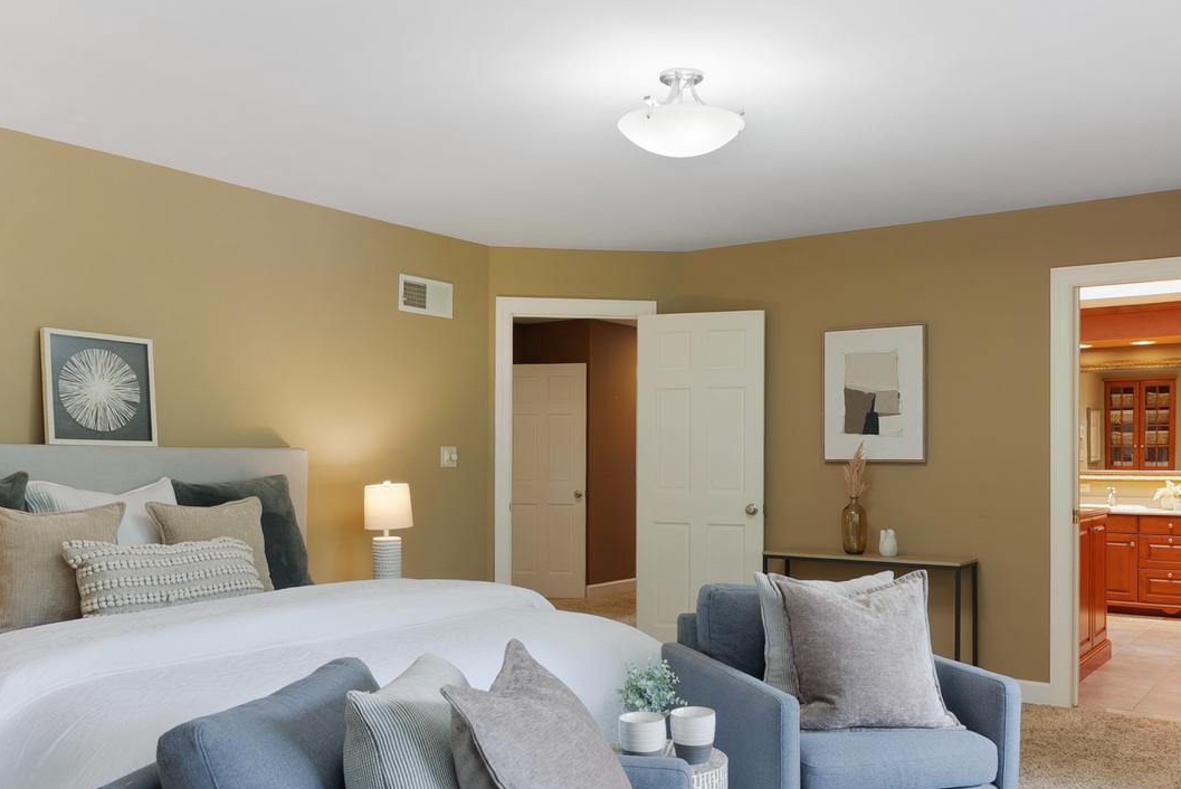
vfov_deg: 42.2
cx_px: 639
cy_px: 458
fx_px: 1017
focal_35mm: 31
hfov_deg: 60.2
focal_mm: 16
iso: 320
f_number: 6.3
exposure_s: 1/1.25
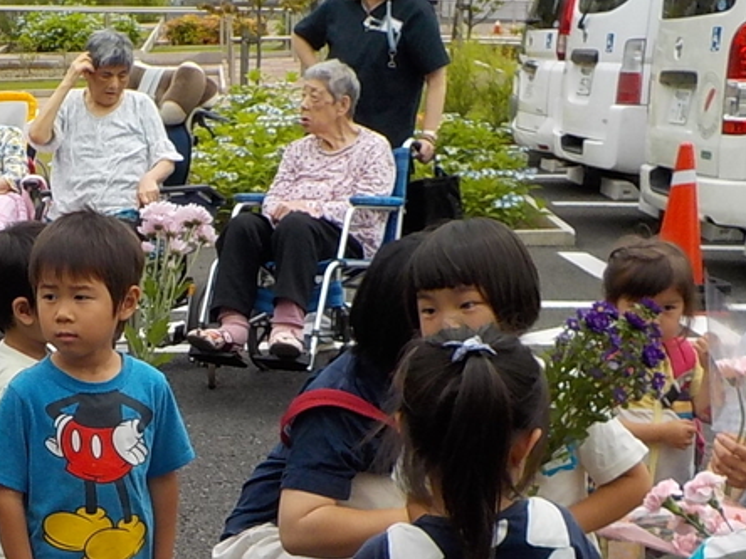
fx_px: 1746
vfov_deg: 18.1
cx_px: -35
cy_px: 443
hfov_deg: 23.0
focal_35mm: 81
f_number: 3.3
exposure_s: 1/800
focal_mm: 4.1
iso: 125
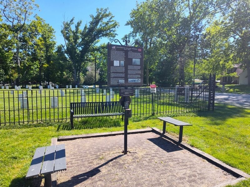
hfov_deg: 73.9
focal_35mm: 23
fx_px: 166
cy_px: 94
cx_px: 125
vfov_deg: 58.9
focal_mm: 5.56
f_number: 1.8
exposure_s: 1/847
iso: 100
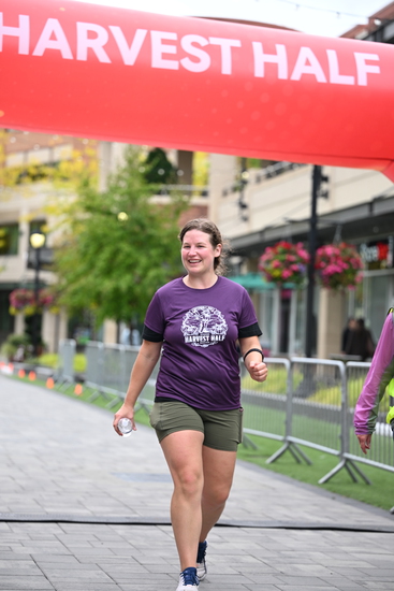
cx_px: 197
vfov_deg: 20.8
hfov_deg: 14.0
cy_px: 296
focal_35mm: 98
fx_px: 1608
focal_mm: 98
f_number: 2.8
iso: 400
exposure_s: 1/1250
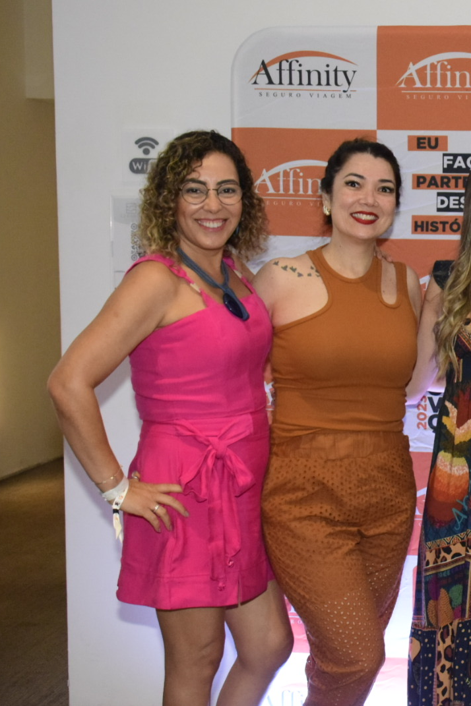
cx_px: 514
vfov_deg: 33.9
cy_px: 351
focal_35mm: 59
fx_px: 1158
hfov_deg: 21.8
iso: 4000
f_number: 5.6
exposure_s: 1/100
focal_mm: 26
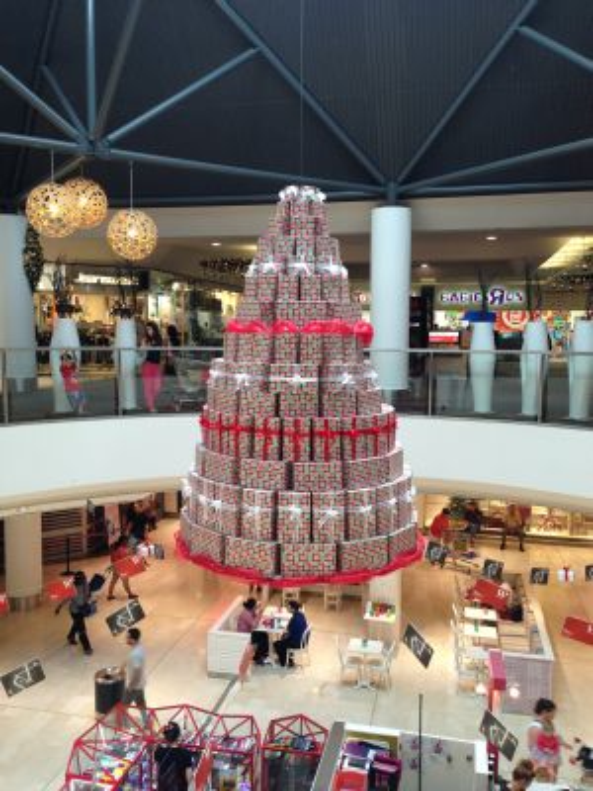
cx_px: 296
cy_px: 396
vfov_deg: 55.4
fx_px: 754
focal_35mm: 33
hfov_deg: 42.9
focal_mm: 4.13
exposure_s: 1/30
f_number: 2.4
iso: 64
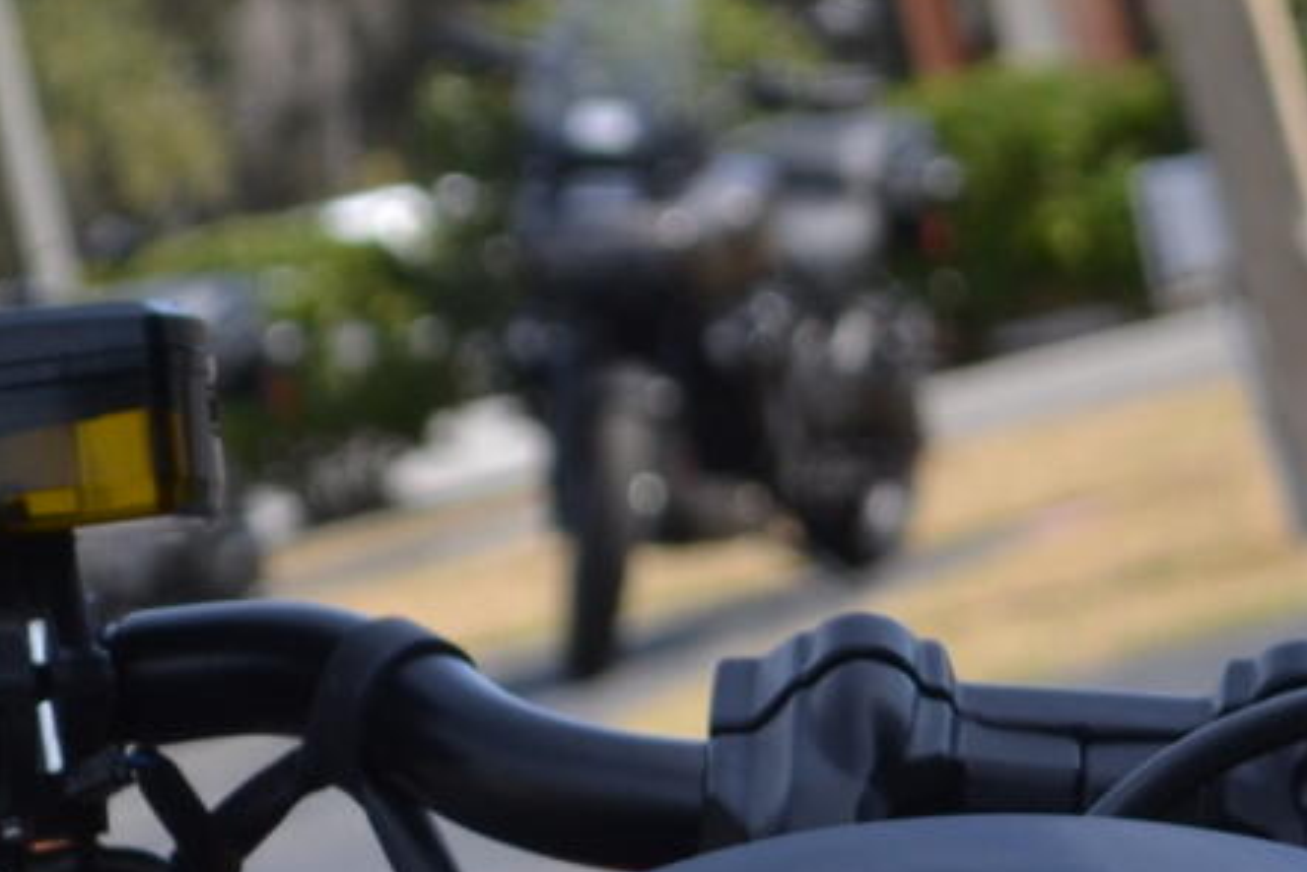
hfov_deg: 5.8
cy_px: 1793
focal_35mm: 353
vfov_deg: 3.9
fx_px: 12819
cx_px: 1053
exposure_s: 1/200
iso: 100
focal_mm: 52
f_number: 7.1
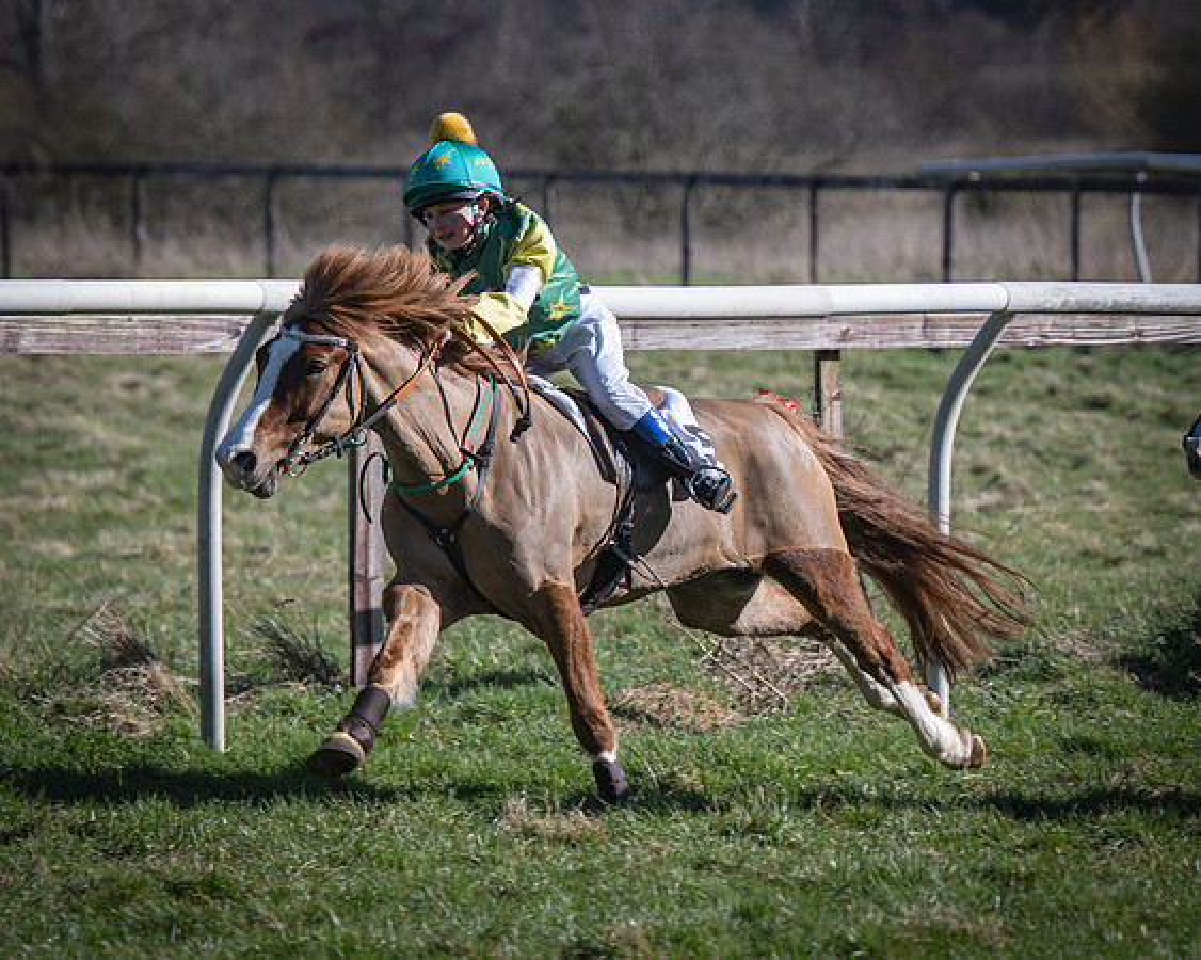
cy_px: 326
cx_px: 638
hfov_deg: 5.3
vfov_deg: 4.2
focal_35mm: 366
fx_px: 13015
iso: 125
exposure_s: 1/1000
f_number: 4
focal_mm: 160
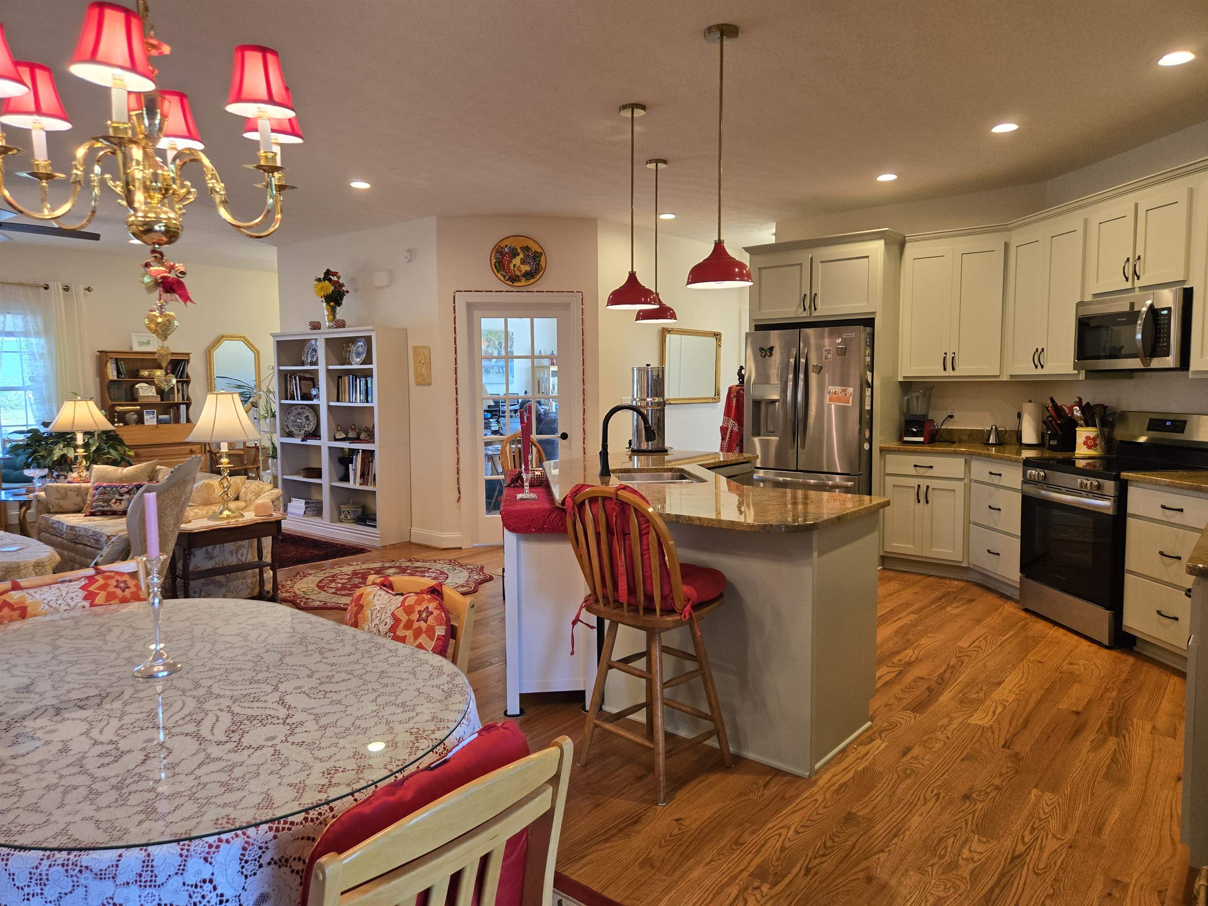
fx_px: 803
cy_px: 453
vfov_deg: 58.9
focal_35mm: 23
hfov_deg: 73.9
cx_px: 604
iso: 125
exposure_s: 1/120
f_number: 1.8
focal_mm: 5.4
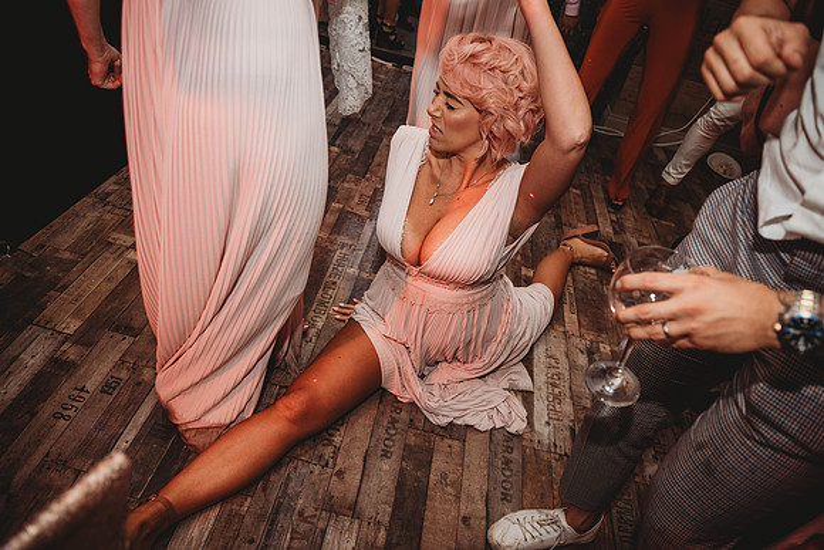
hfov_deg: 73.7
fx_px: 549
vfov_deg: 53.2
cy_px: 275
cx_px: 412
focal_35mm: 24
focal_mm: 24
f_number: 4
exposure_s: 1/80
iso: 400
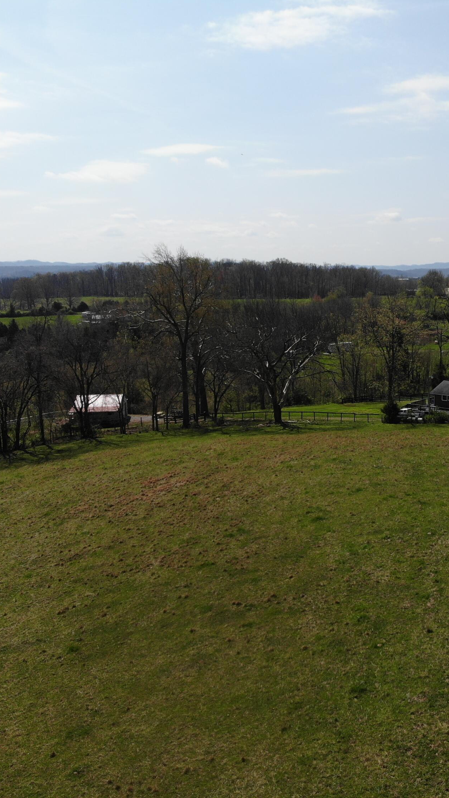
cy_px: 398
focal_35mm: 35
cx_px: 348
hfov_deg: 32.9
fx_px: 741
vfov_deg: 56.6
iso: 100
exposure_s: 1/1789
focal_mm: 4.5
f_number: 2.8
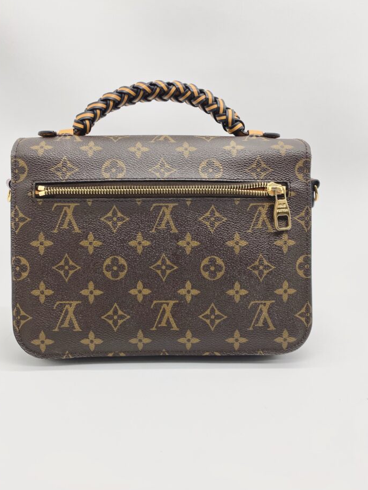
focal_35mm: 29
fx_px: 411
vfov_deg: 61.5
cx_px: 163
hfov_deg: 48.2
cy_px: 224
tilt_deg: -12.2
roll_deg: -0.5
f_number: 1.8
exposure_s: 1/108
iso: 32
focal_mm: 4.25
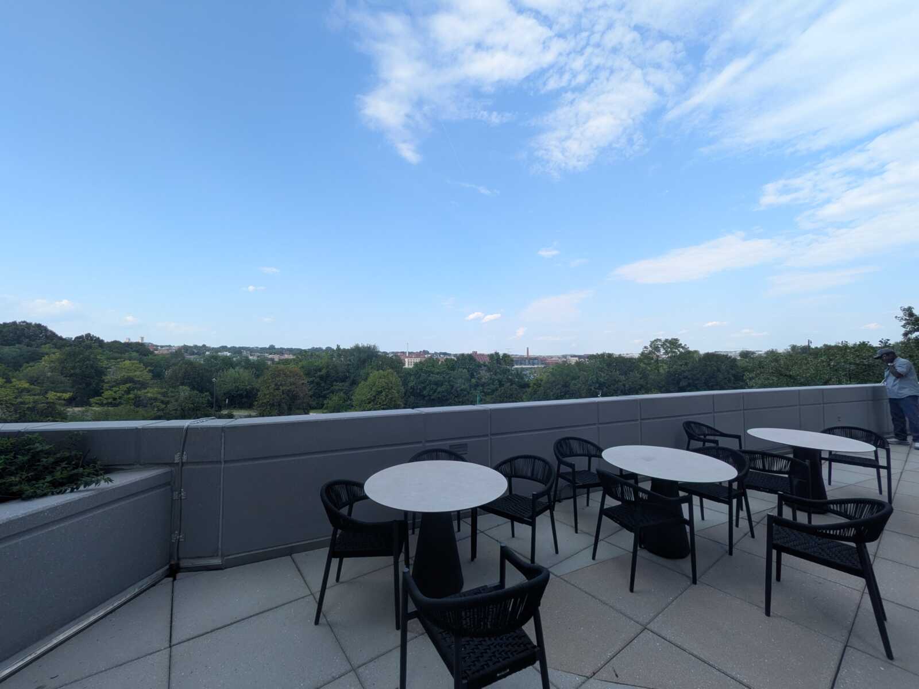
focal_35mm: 14
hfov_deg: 102.1
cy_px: 344
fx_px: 372
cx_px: 460
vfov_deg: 85.7
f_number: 2.2
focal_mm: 1.83
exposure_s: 1/845
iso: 54
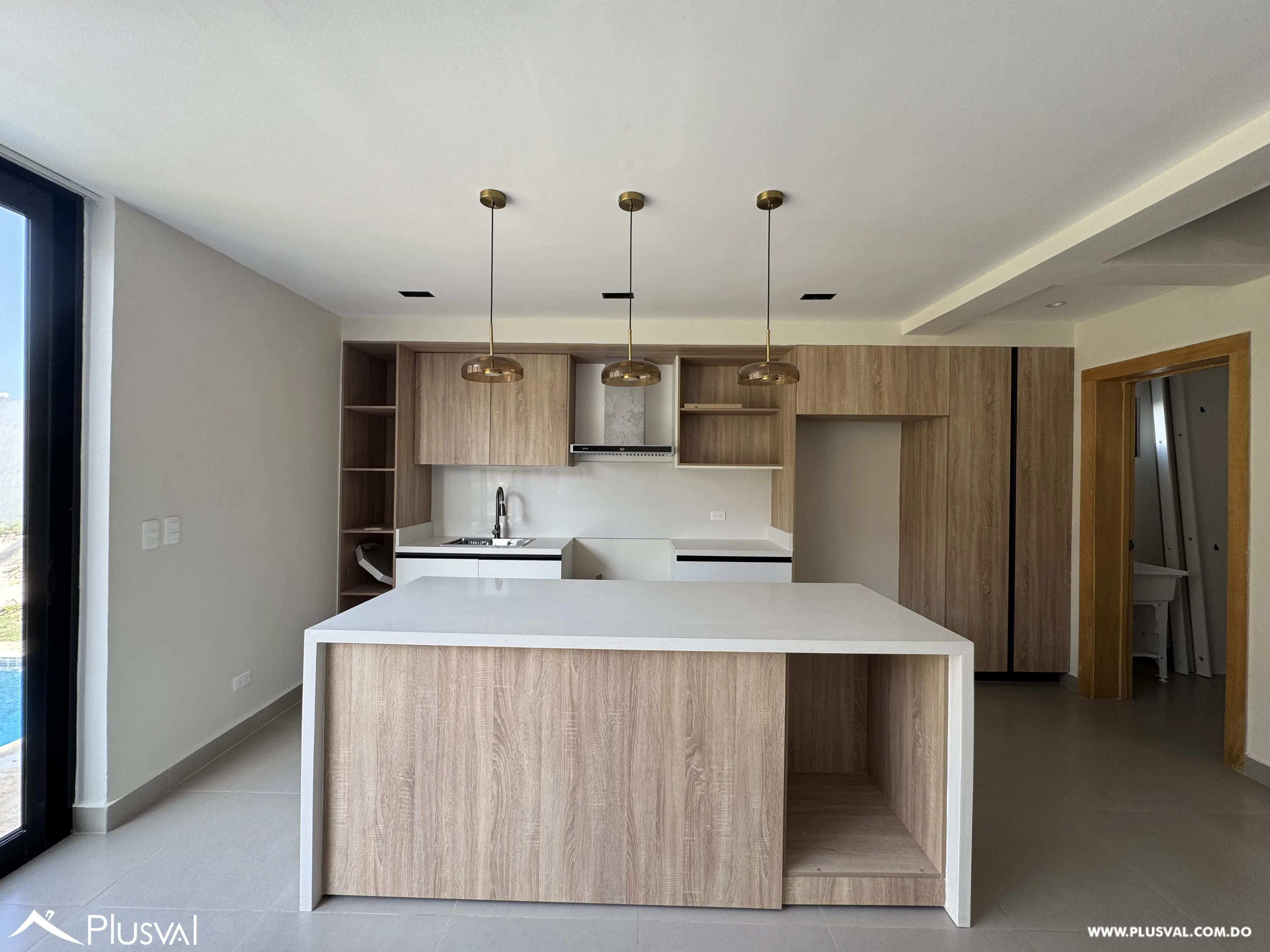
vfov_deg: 85.7
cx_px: 635
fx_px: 514
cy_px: 476
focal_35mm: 14
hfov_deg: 102.1
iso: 50
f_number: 2.2
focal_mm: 2.22
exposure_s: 1/99
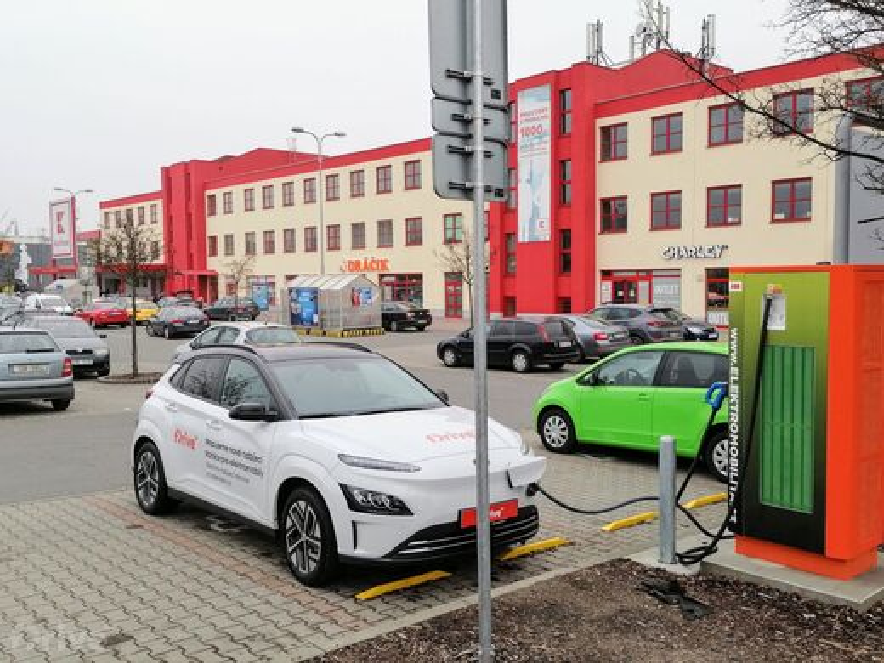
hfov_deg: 54.0
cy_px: 332
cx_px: 442
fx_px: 868
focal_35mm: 34
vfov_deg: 41.8
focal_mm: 5.3
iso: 50
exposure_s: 1/177
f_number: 1.8
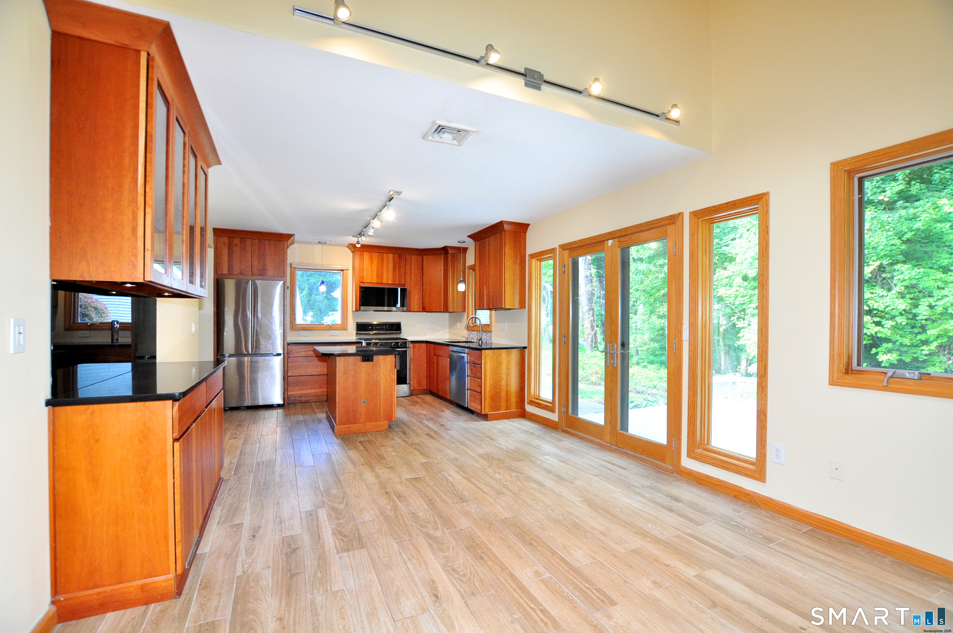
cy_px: 316
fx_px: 397
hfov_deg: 100.5
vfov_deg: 77.2
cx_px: 476
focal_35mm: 15
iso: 1000
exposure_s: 1/80
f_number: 4.5
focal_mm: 10
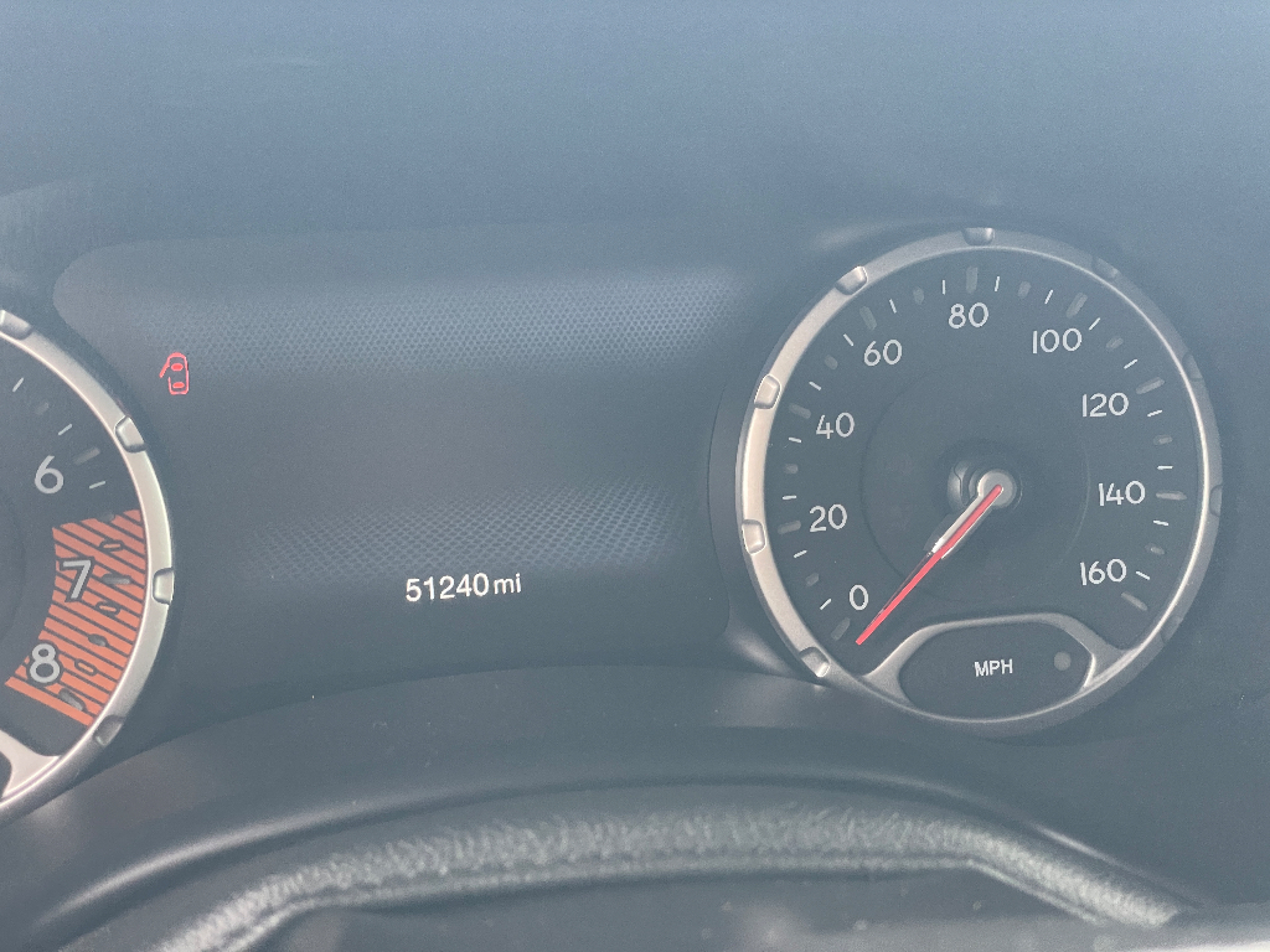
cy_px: 476
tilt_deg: -25.8
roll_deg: -1.5
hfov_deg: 36.8
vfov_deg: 28.0
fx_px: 1908
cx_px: 635
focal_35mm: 52
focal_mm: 6
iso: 160
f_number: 2
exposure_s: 1/122
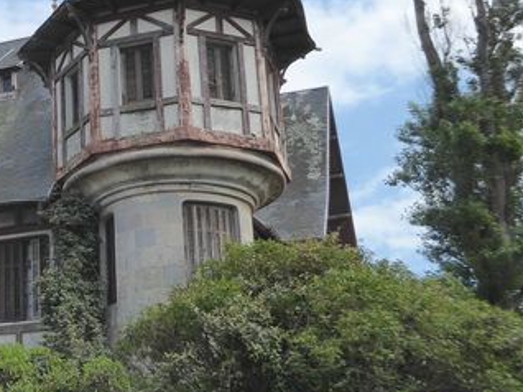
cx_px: -76
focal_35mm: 73
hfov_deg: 24.6
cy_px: 199
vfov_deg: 20.1
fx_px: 1102
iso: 160
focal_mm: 5
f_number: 3.5
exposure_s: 1/800
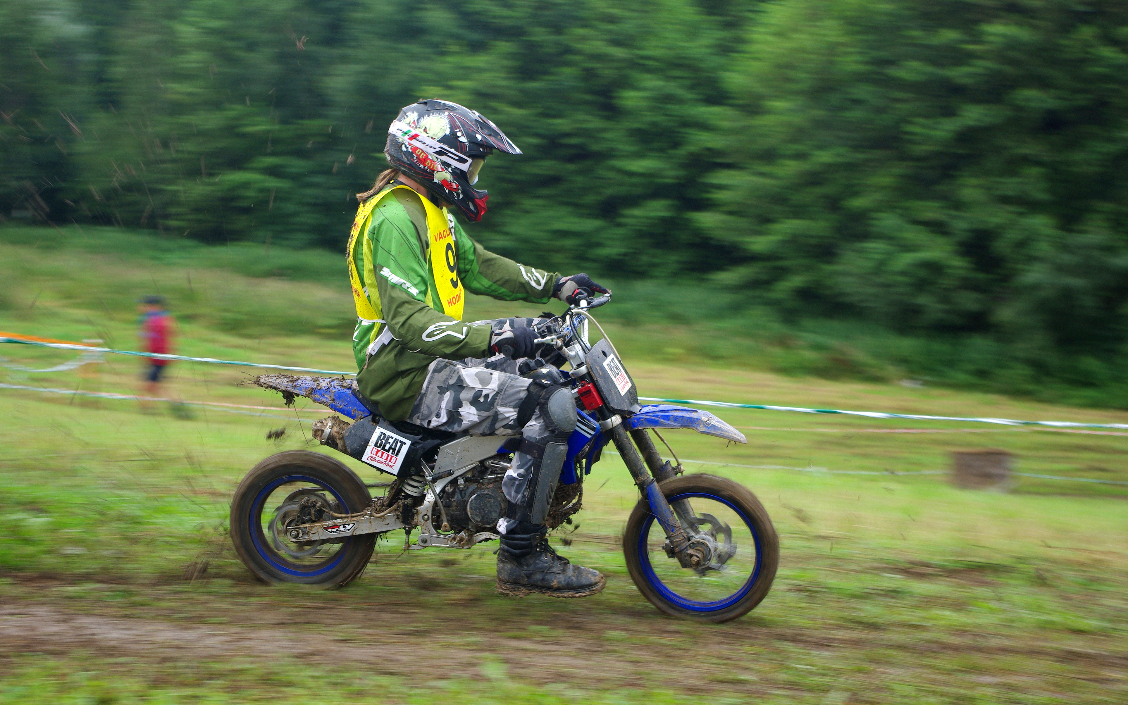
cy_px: 332
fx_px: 2582
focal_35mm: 84
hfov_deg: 24.6
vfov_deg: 15.5
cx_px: 564
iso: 100
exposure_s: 1/60
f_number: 5.6
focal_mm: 55
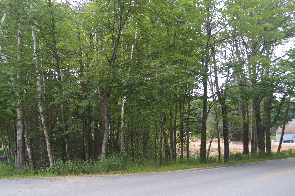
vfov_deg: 39.9
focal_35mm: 33
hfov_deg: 57.3
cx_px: 148
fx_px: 270
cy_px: 98
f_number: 5
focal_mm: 22
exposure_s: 1/100
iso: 400
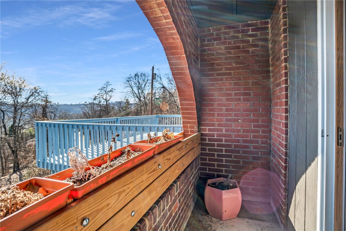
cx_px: 173
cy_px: 116
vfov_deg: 70.5
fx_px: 163
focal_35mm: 17
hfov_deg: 93.3
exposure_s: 1/500
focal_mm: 17
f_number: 8
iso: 400
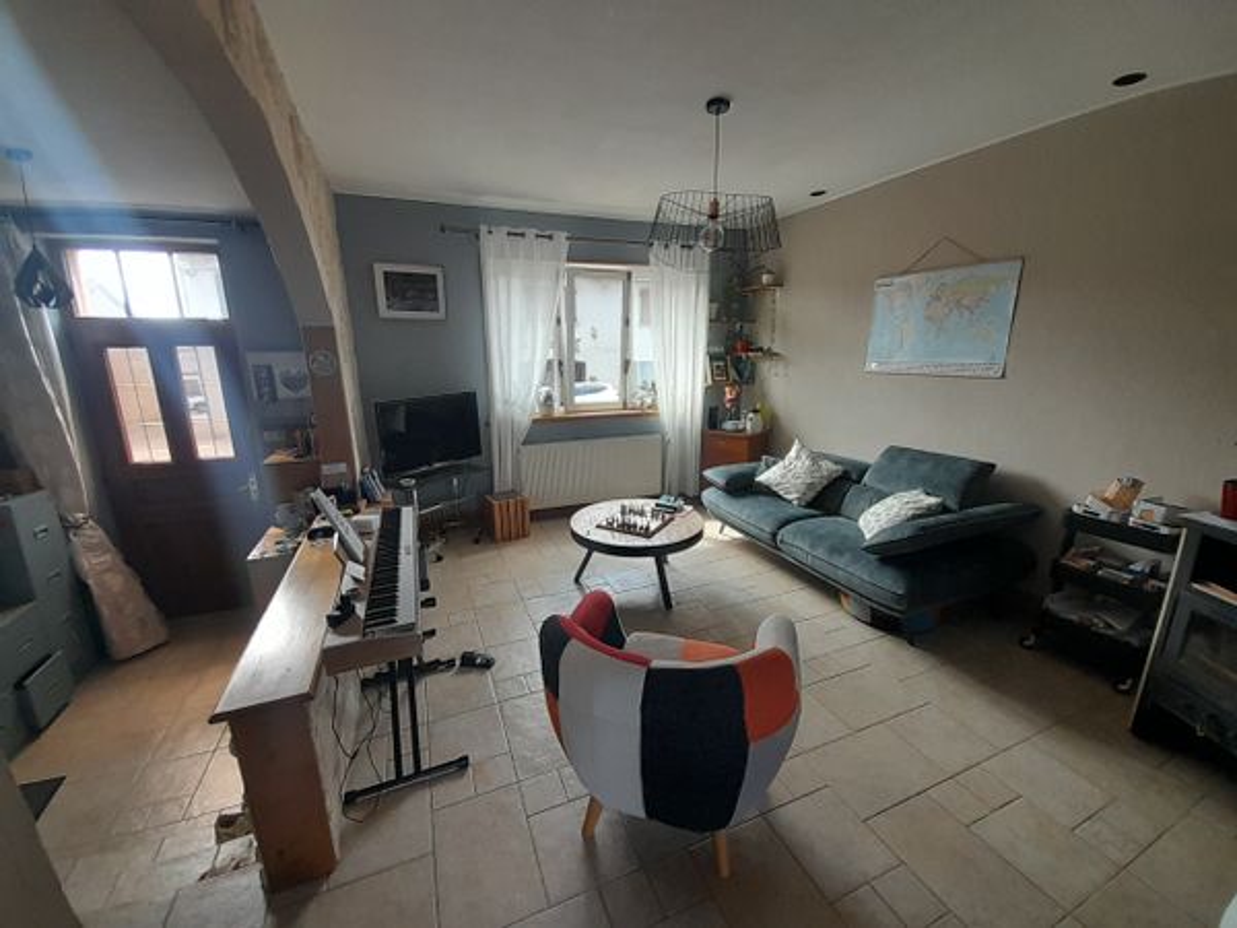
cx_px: 618
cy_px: 464
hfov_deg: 106.2
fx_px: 465
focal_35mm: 13
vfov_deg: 89.9
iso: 80
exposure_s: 1/50
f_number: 2.2
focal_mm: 1.13
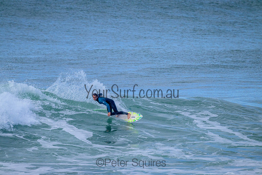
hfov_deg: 2.6
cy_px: 88
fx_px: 5823
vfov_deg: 1.7
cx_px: 131
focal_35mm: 800
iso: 1400
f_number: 11
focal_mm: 800
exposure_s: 1/2000
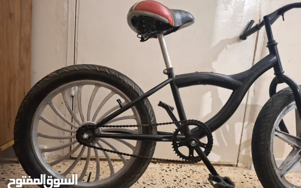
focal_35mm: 25
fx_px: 205
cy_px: 105
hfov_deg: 72.5
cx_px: 150
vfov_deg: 49.2
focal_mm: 5.54
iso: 800
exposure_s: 1/20
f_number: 1.8
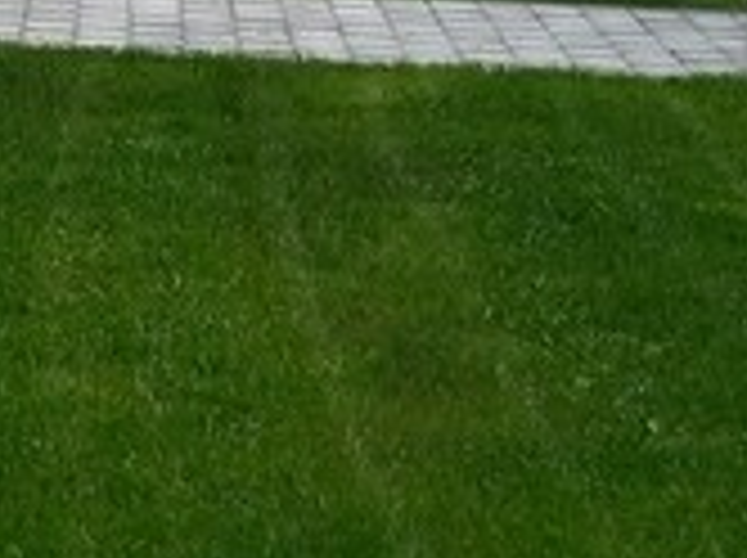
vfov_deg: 8.7
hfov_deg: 10.4
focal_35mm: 167
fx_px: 3599
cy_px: -252
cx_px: -963
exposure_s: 1/155
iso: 20
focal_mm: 4
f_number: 1.8
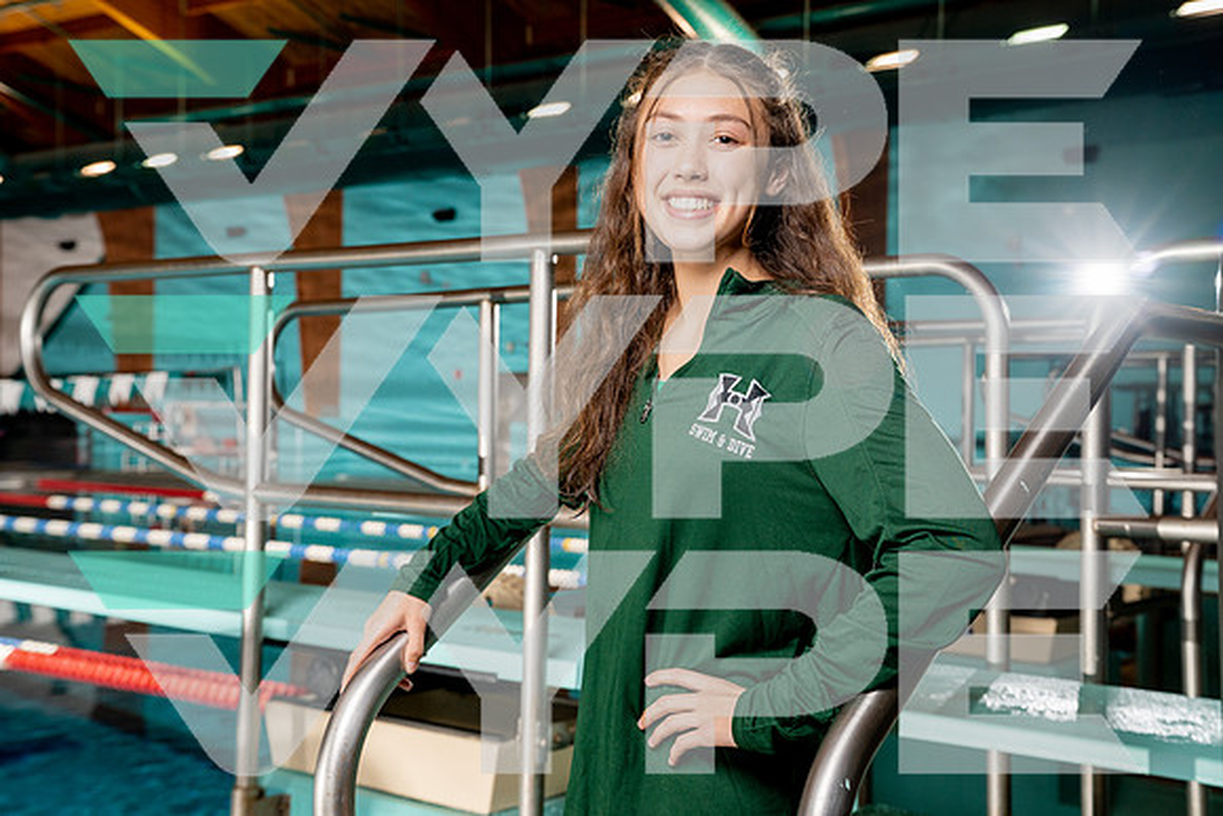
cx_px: 612
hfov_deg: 41.9
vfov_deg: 28.7
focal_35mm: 47
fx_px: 1597
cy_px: 408
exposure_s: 1/250
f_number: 5.6
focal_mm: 47
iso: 500
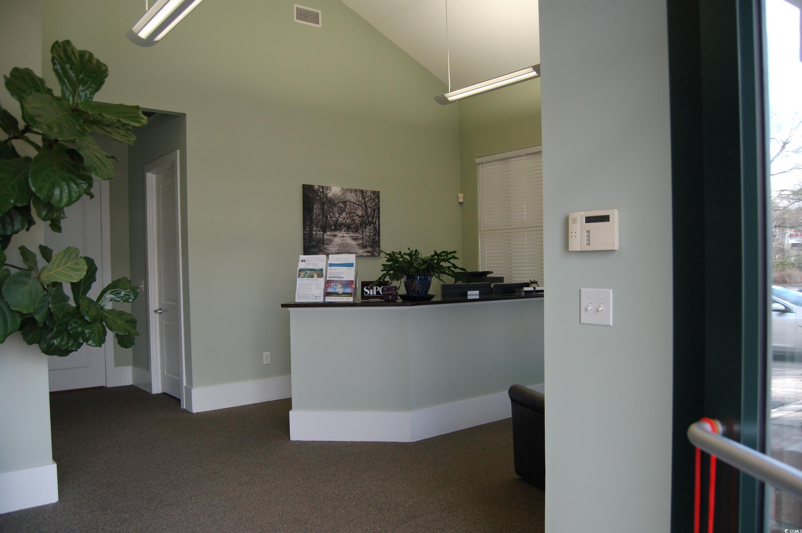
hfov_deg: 33.4
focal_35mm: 60
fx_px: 1335
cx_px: 401
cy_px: 266
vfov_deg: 22.6
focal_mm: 40
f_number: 5
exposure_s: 1/200
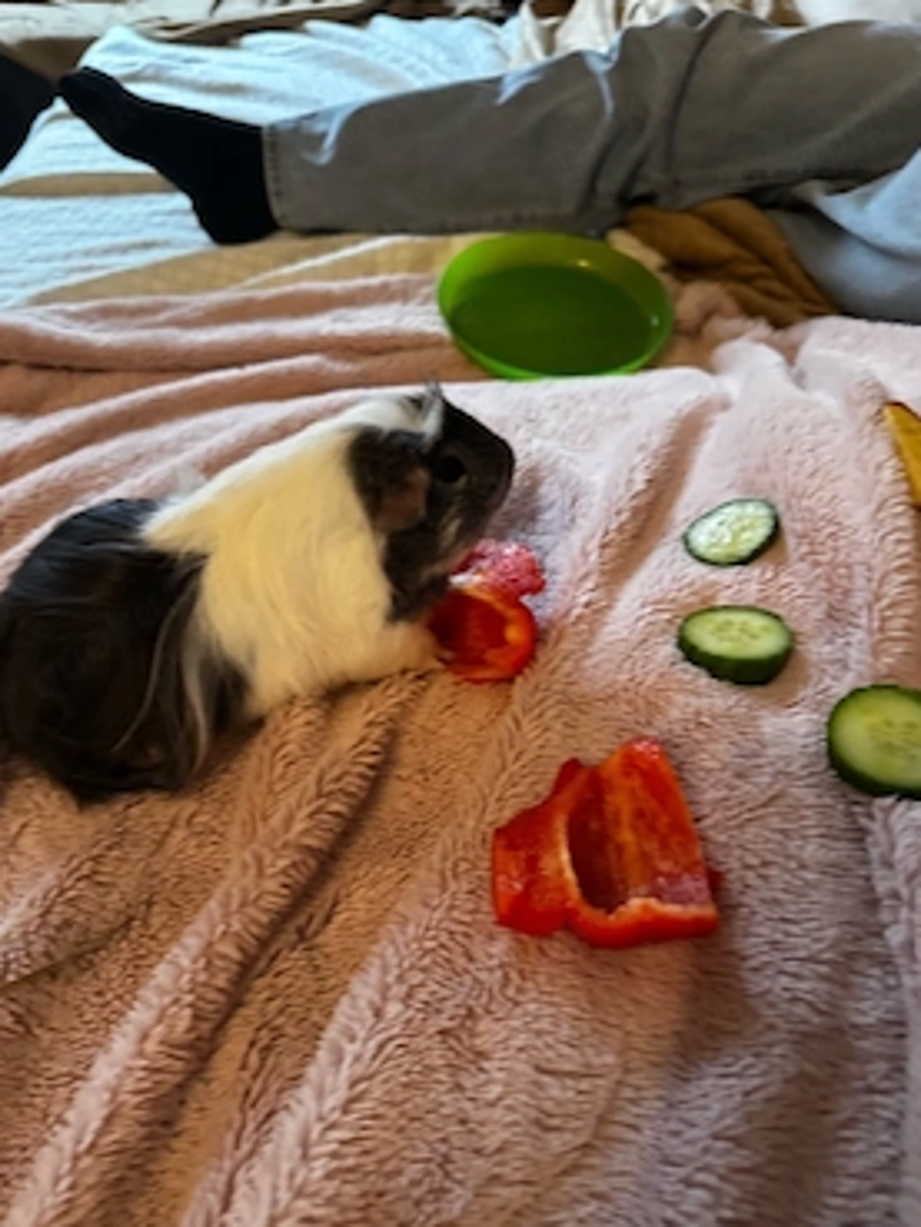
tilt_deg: -40.2
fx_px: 922
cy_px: 662
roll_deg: +0.0
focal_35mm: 26
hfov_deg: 53.1
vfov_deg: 67.2
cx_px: 452
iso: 800
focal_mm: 6.76
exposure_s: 1/50
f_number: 1.78
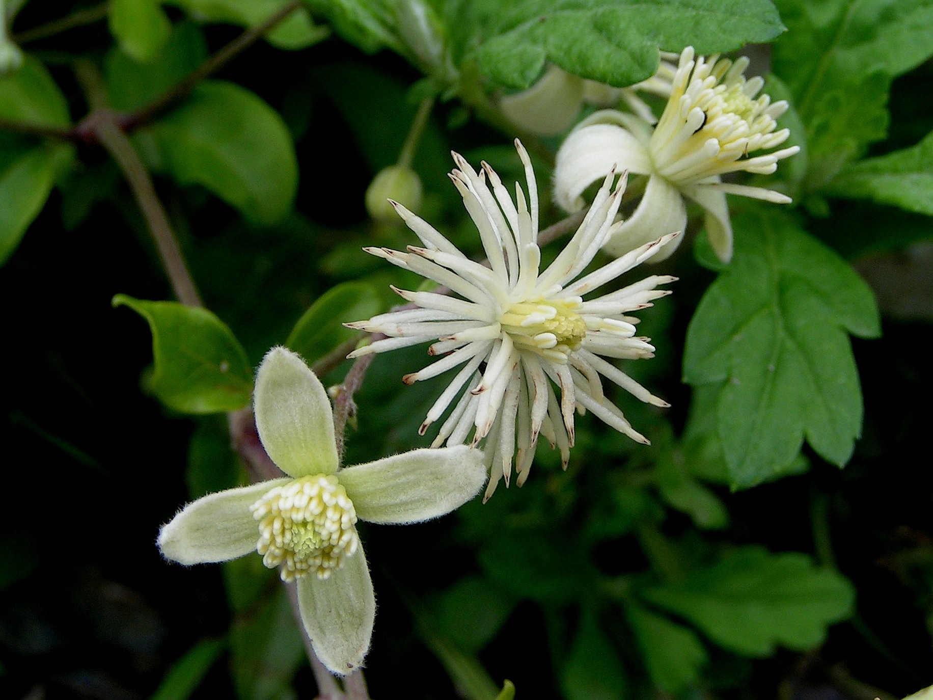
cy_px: 350
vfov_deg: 23.3
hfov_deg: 30.7
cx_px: 466
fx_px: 1698
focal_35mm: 63
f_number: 5
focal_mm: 9.7
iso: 50
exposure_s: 1/125
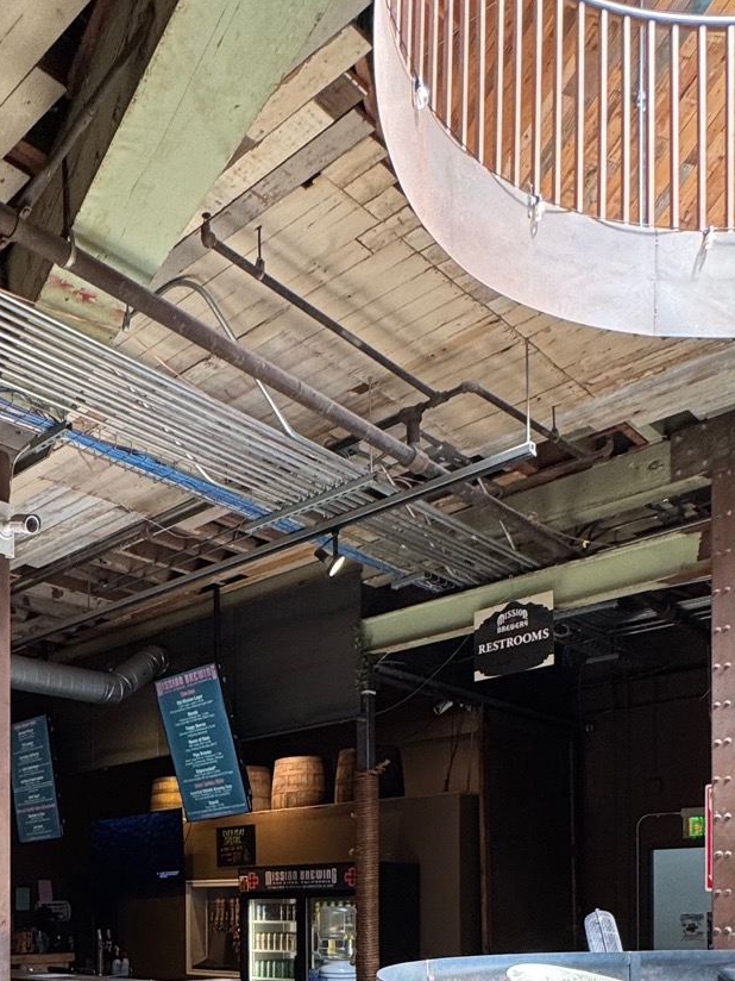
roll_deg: +0.0
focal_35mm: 34
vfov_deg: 47.3
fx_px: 963
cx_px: 59
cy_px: 921
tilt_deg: +0.4
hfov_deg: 38.6
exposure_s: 1/120
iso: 100
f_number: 2.2
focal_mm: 2.22
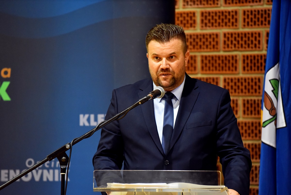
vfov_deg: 6.9
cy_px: 98
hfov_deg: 10.3
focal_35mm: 200
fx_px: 1617
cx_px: 146
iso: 6400
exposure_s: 1/125
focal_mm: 200
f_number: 4.5
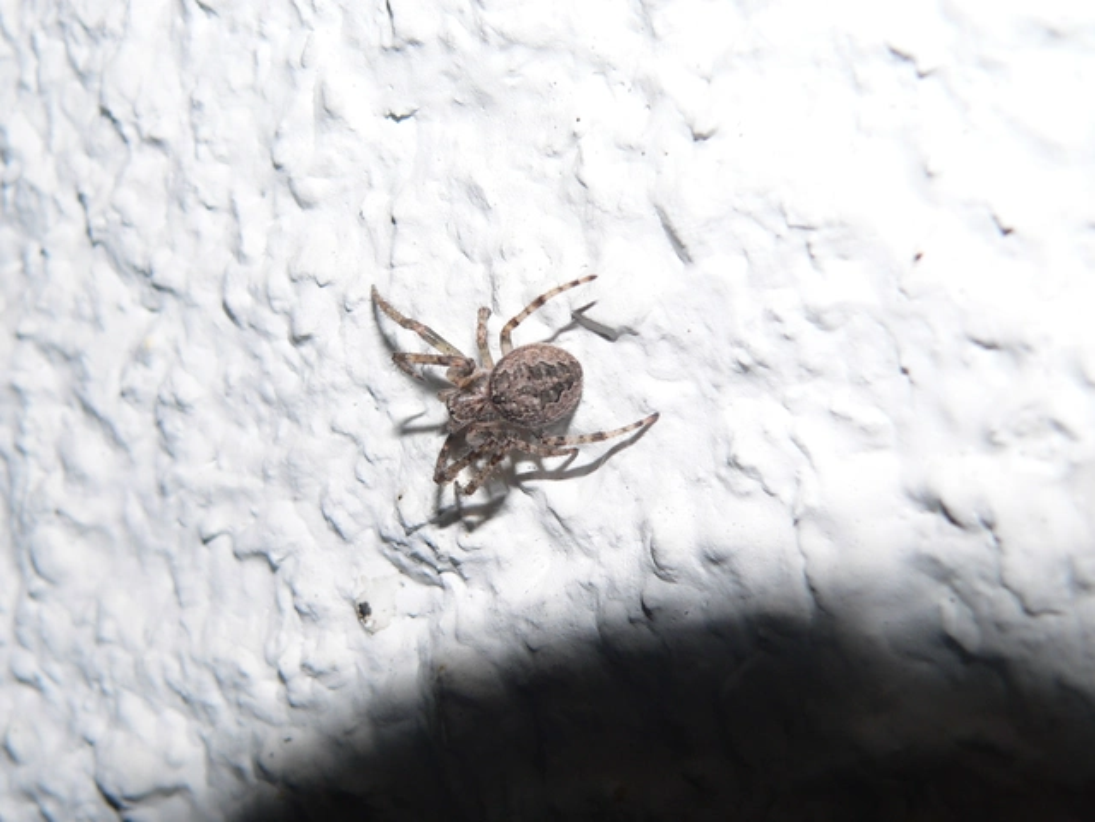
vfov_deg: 23.7
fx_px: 1961
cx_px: 548
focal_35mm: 62
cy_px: 411
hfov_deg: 31.2
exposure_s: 1/60
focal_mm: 10.3
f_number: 4
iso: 100
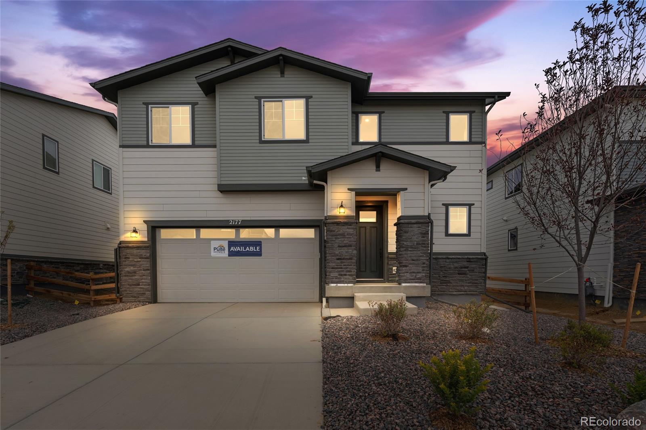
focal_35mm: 17
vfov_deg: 70.4
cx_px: 323
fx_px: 305
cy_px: 215
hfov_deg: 93.3
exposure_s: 1/6
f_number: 8
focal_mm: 17
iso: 100
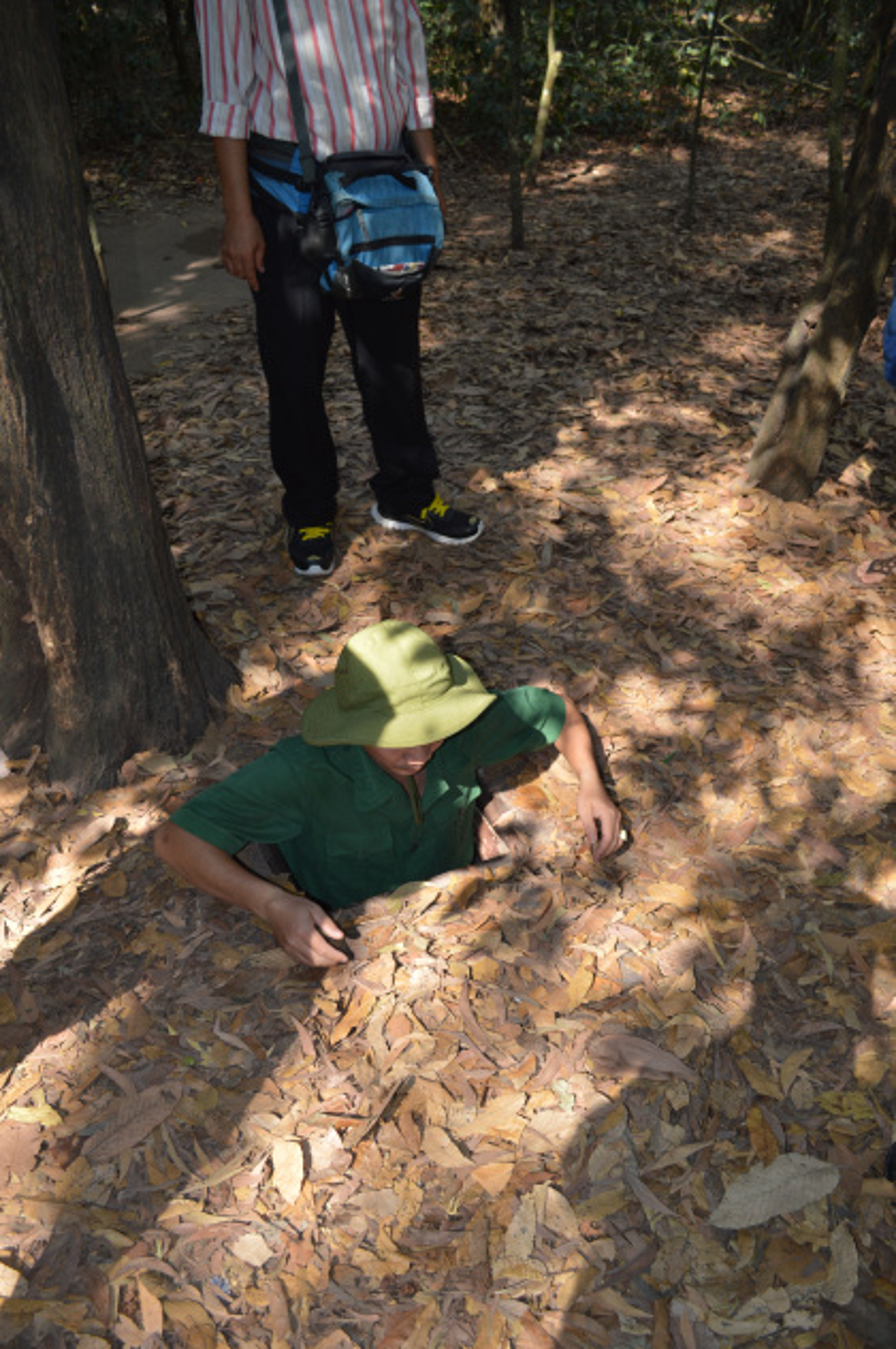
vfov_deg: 62.0
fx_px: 1122
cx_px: 448
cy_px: 674
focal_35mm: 30
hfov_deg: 43.5
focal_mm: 20
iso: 110
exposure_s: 1/125
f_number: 4
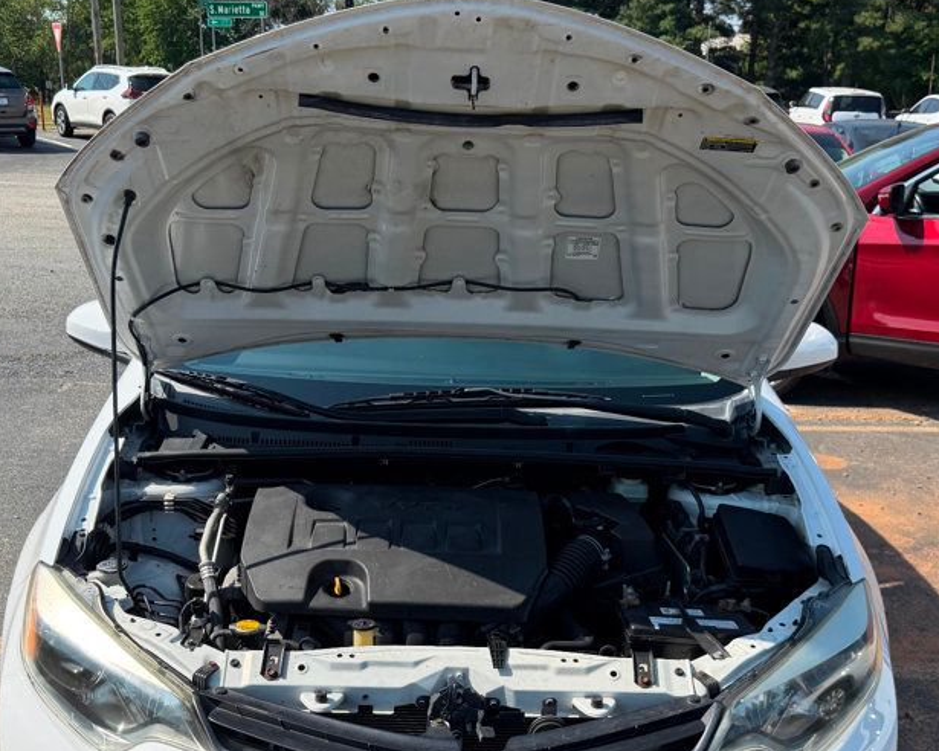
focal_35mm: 39
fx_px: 1084
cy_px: 539
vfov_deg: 37.5
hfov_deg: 46.8
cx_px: 450
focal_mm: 6.76
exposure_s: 1/3953
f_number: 1.78
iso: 100
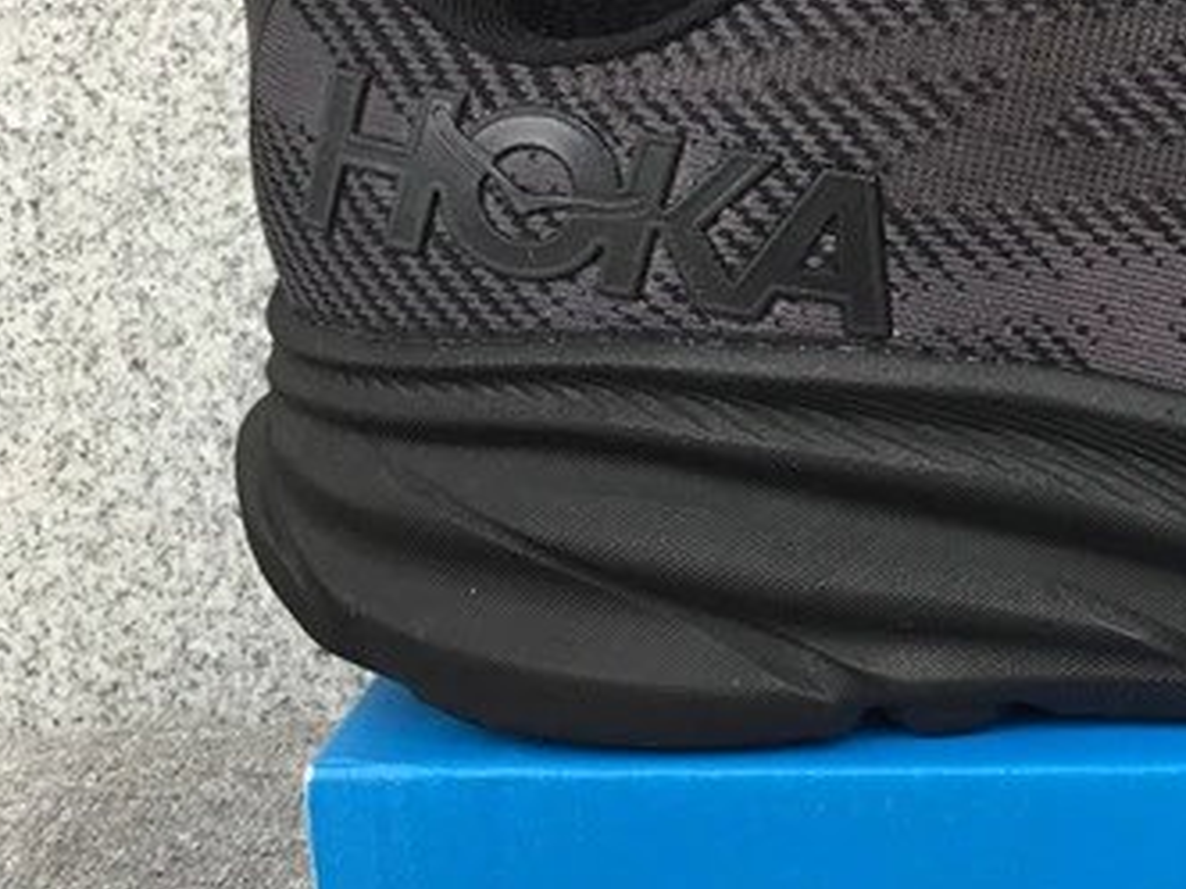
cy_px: 594
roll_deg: +0.7
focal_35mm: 84
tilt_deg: -21.4
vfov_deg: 17.5
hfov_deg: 22.0
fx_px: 2878
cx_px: 1322
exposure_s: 1/50
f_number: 2.4
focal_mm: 3.3
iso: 32
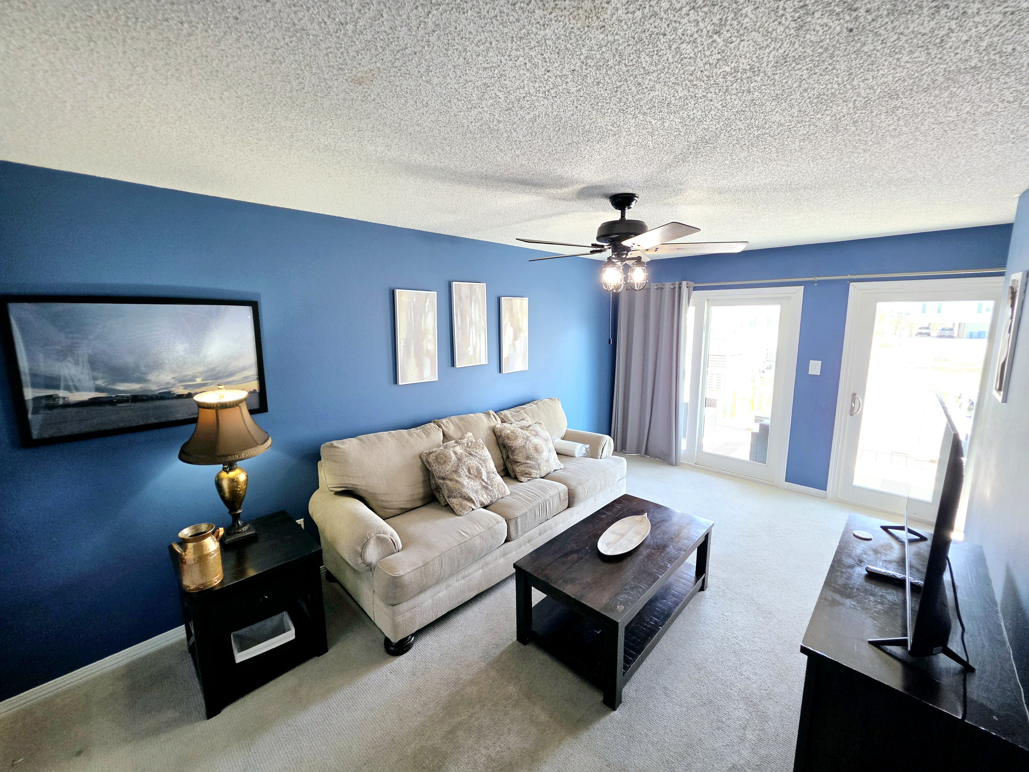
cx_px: 514
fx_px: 386
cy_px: 386
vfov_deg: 89.9
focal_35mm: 13
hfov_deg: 106.2
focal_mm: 2.2
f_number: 1.9
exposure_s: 1/120
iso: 100
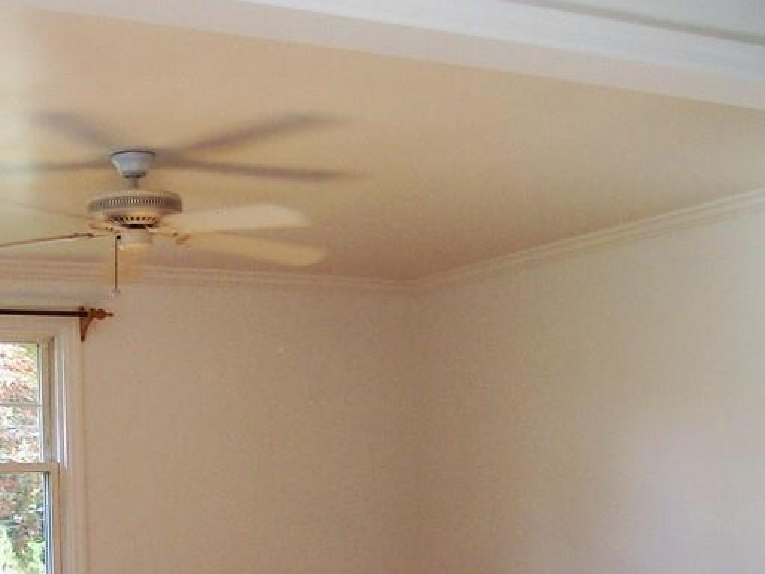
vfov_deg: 20.0
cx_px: 96
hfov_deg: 26.3
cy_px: 526
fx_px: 1591
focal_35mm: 72
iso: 80
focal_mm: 6
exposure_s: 1/83.7
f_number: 2.7
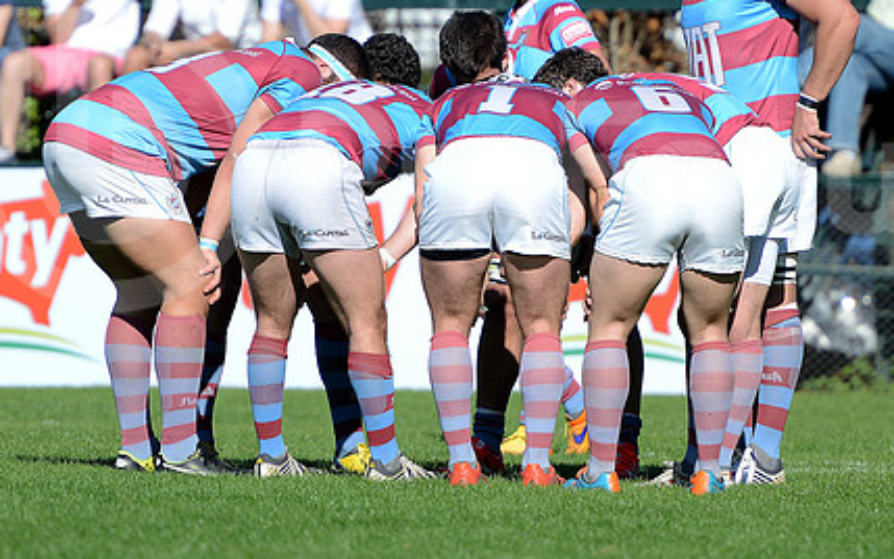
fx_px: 9403
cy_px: 164
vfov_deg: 3.4
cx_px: 469
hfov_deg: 5.4
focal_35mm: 386
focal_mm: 280
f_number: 4
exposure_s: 1/2000
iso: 320
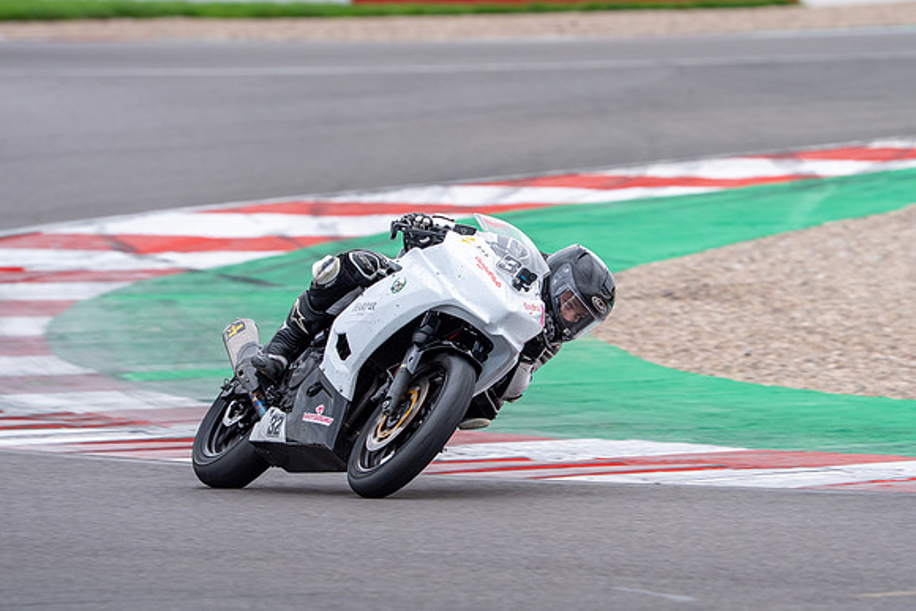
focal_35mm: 461
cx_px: 554
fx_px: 11739
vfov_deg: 3.0
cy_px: 370
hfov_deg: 4.5
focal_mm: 381
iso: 800
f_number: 7.1
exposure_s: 1/400
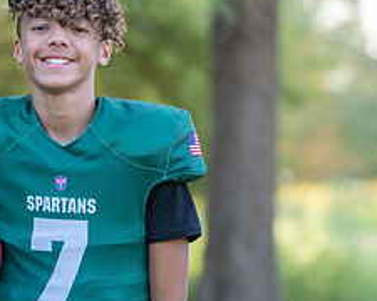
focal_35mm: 295
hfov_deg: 6.5
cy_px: 238
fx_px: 3292
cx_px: 71
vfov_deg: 5.2
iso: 250
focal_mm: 115
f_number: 2.8
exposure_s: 1/320
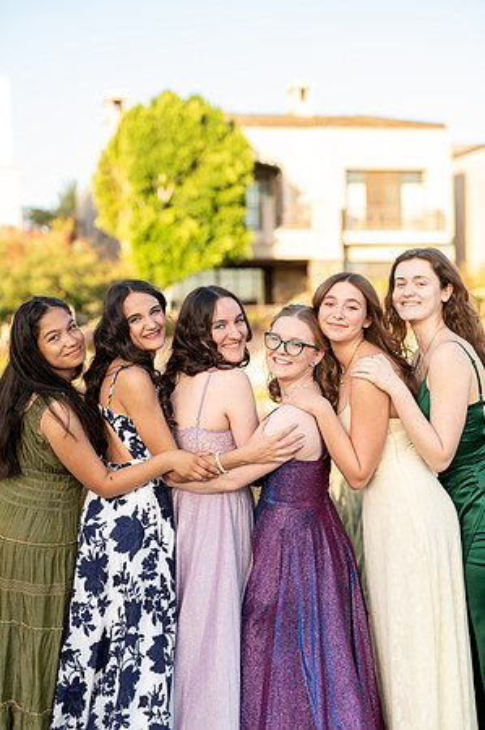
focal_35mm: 50
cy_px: 365
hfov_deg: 26.9
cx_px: 242
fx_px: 1013
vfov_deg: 39.6
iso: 100
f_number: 2
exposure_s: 1/500
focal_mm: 50
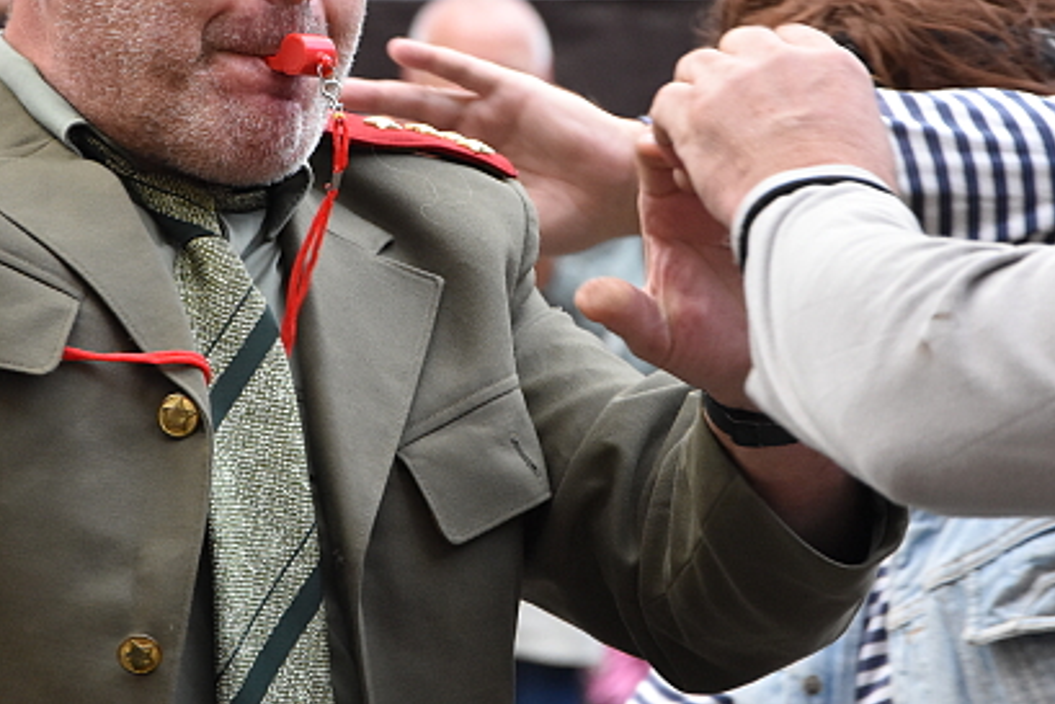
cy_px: 156
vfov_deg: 4.5
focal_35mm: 308
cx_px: 400
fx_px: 9028
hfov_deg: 6.7
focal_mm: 105
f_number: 5.6
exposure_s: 1/500
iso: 1600
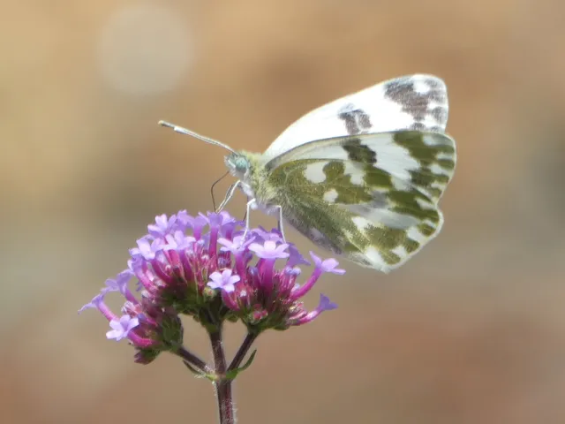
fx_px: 13058
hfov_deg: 2.5
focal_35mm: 800
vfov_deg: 1.9
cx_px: 282
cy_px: 212
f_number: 5.6
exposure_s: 1/100
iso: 100
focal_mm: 143.4
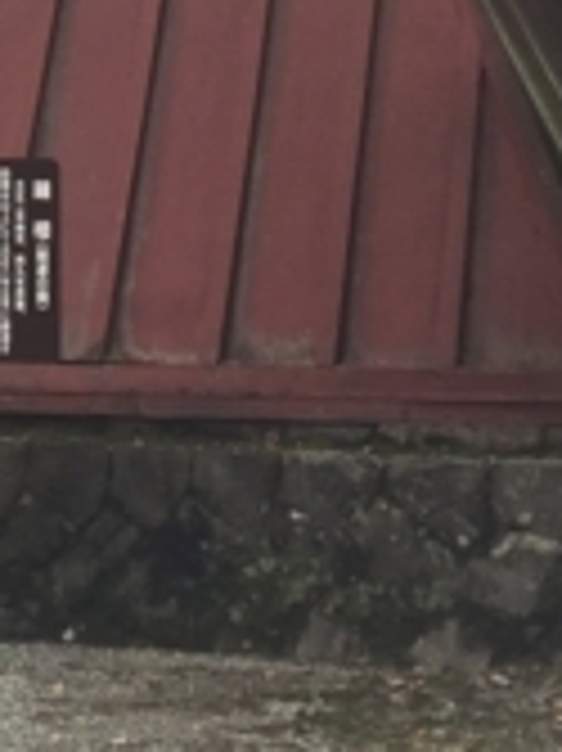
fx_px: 3013
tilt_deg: +14.1
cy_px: -585
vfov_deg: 12.9
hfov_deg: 10.6
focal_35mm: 139
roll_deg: -0.8
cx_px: -9
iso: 32
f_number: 2.2
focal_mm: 4.15
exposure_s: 1/193
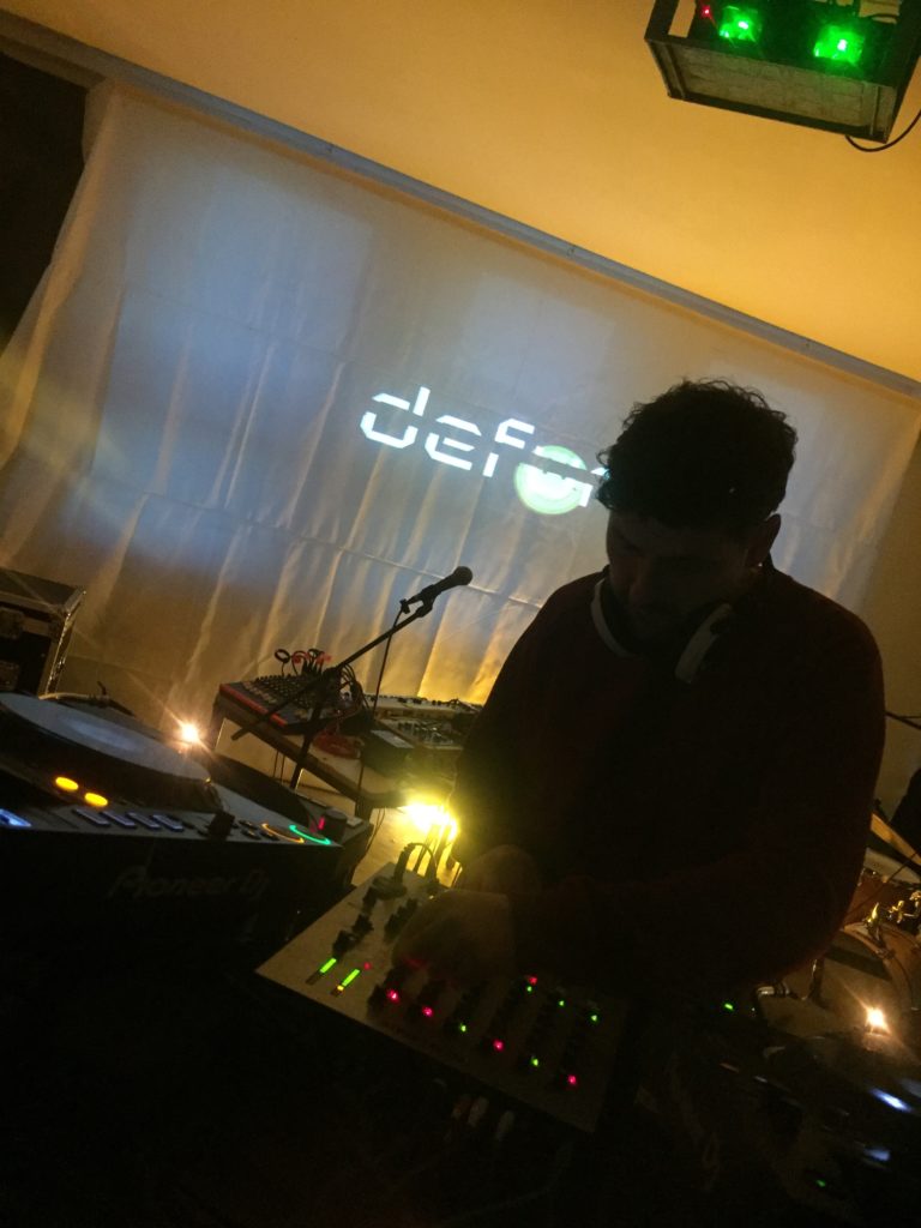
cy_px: 614
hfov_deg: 48.2
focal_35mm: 29
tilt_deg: -4.3
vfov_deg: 61.7
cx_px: 460
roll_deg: -18.0
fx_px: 1029
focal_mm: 4.15
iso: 400
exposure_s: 1/17
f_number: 2.2
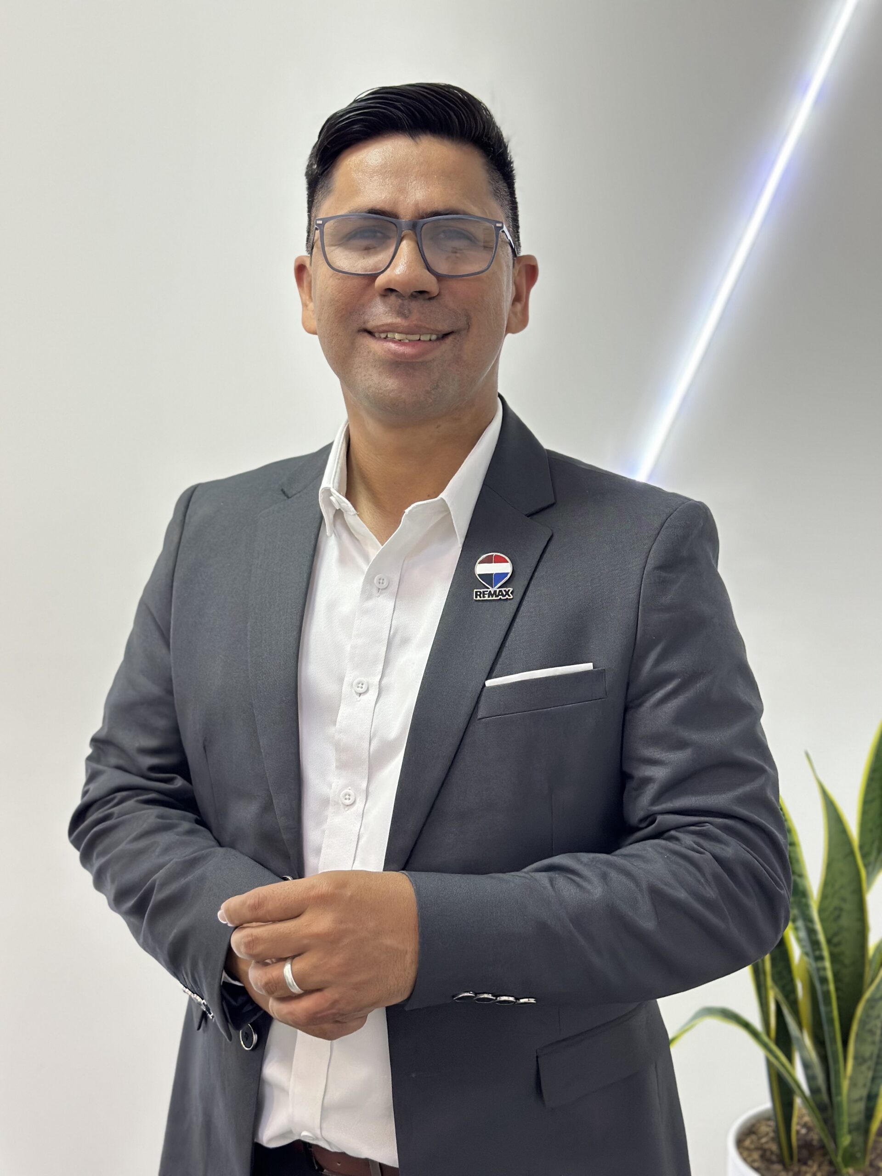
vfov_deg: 39.7
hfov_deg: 30.3
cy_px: 588
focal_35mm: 48
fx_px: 1631
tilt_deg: -3.7
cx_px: 441
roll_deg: -0.7
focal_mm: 6.86
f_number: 1.78
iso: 200
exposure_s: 1/120
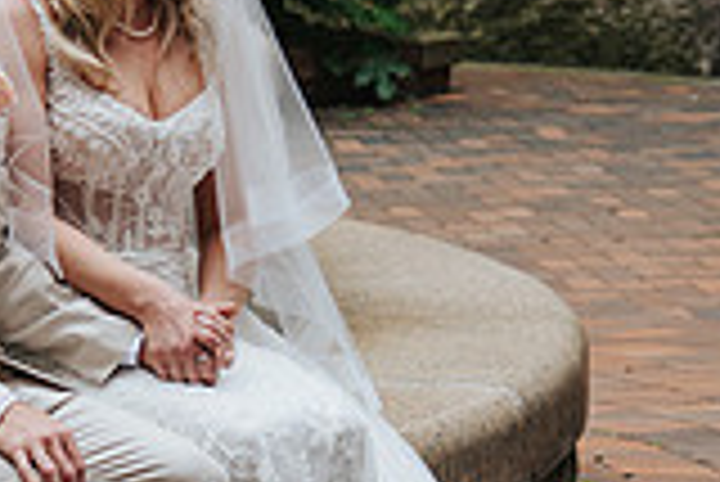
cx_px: 90
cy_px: 233
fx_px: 5205
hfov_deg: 7.9
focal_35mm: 260
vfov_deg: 5.3
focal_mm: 62
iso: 220
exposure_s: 1/500
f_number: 4
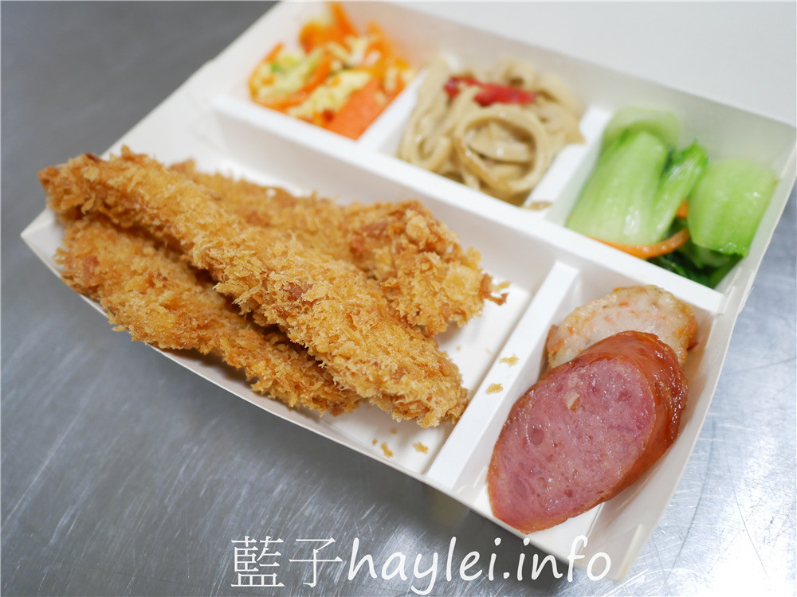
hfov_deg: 60.0
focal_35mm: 30
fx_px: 691
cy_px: 298
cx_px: 398
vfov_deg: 46.8
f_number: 1.7
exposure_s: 1/60
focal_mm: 15
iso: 640
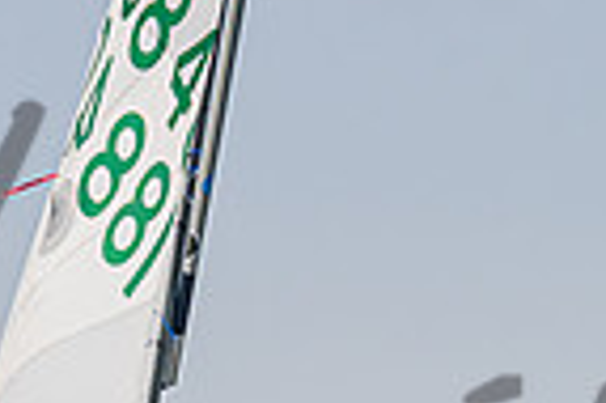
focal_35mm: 904
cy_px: 813
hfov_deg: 2.3
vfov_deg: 1.5
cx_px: 404
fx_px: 15200
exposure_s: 1/1600
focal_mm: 165
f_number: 7.6
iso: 250
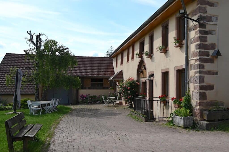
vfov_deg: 45.0
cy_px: 76
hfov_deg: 63.7
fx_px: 184
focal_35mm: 29
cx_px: 114
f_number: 7.1
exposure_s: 1/400
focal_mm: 29
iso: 100
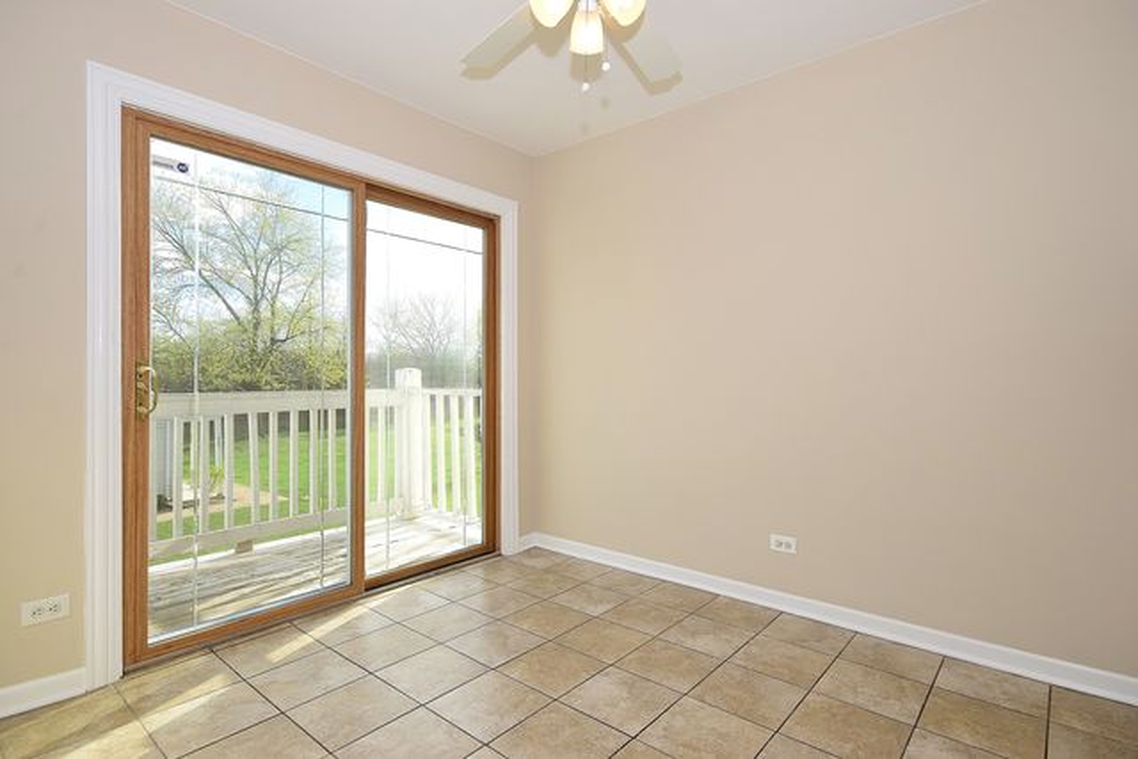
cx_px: 569
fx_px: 569
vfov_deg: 67.4
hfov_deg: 90.0
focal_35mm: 18
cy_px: 380
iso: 640
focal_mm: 12
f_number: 13
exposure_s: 1/200
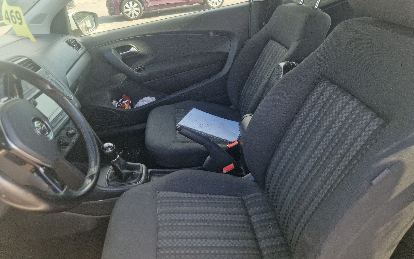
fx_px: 282
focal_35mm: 25
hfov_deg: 72.5
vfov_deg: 49.1
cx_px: 205
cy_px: 112
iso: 50
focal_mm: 5.4
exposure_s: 1/145
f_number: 1.8
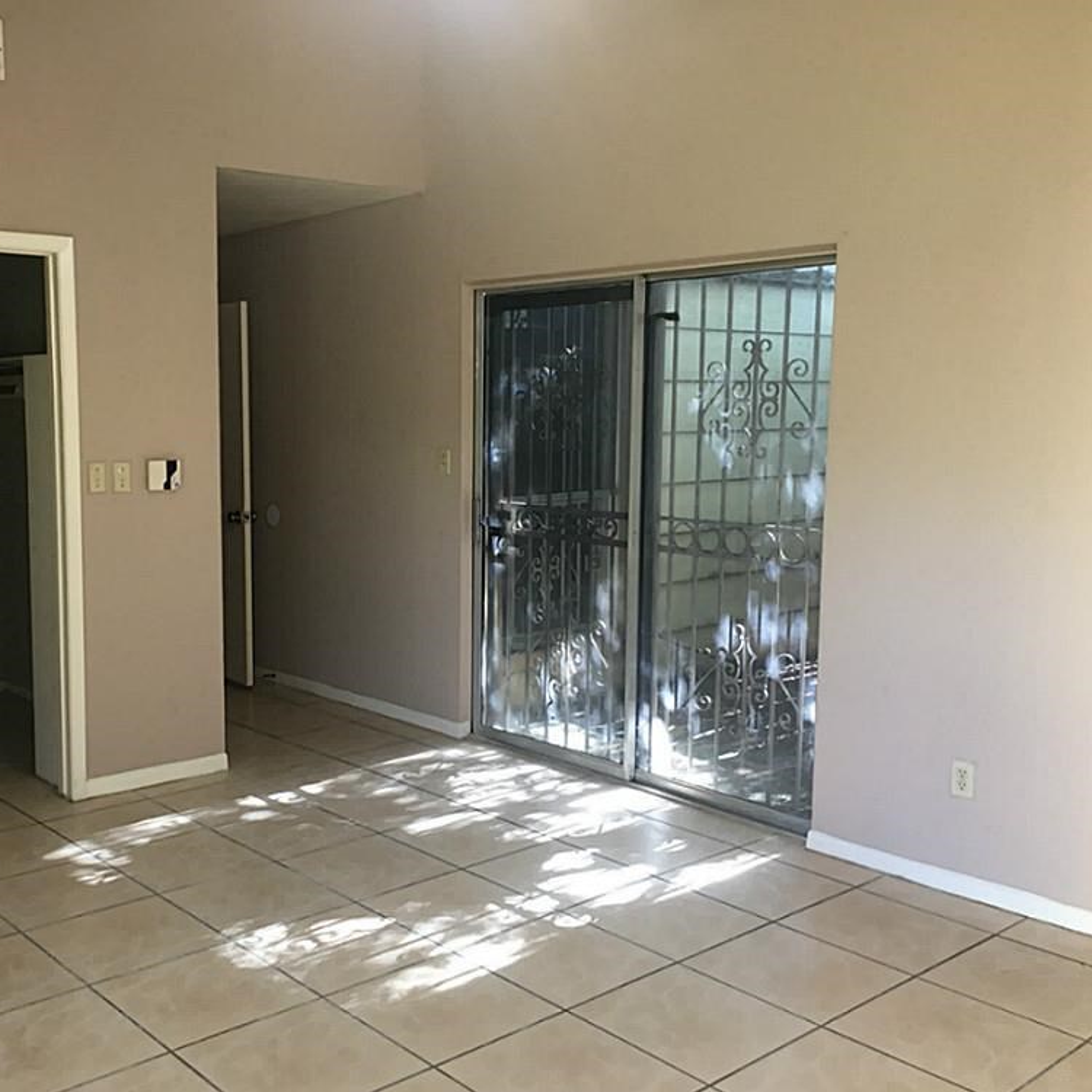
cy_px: 558
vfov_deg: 47.2
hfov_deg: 46.7
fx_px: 1249
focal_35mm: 35
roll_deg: +0.4
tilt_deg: -6.3
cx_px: 396
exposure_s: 1/30
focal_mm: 4.15
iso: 80
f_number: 2.2
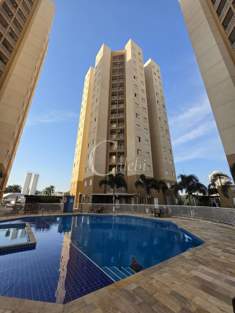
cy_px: 156
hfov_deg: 89.9
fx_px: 118
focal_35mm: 13
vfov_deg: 106.2
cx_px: 118
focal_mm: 2.2
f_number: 1.9
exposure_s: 1/1139
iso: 32
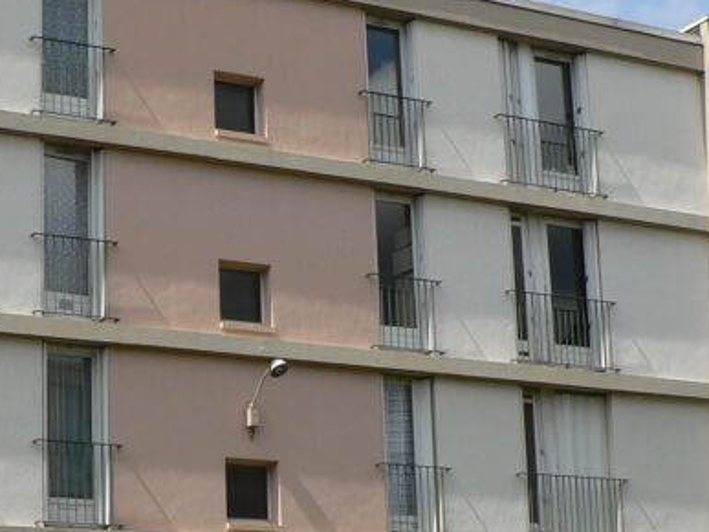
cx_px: 200
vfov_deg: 15.8
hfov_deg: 21.0
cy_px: 433
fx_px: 1904
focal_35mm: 93
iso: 80
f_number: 5.6
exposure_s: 1/400
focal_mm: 6
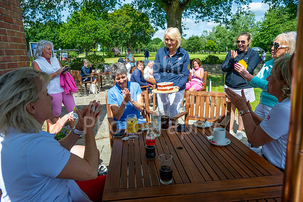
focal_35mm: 24
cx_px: 152
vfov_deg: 53.2
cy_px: 101
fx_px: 202
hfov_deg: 73.7
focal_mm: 24
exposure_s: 1/640
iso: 200
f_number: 5.6
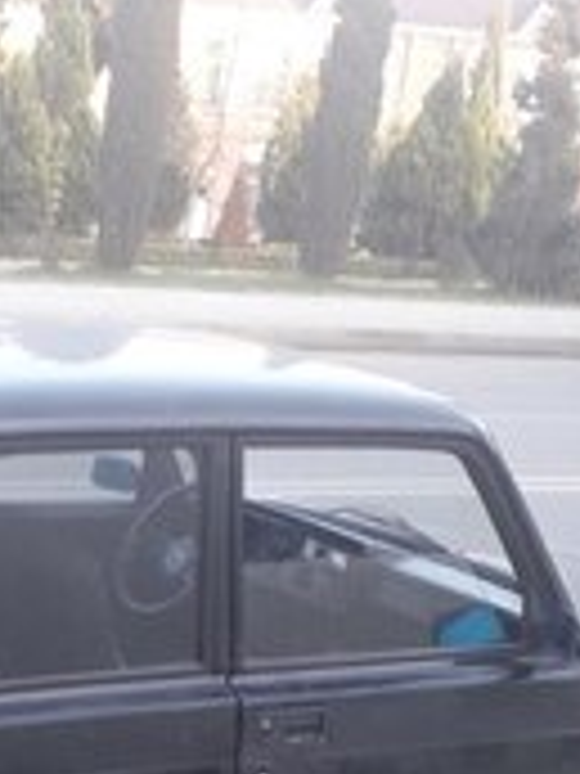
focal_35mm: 78
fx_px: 1743
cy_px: 850
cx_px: -40
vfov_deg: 23.5
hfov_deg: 18.3
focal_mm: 3.6
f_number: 1.9
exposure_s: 1/100
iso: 64
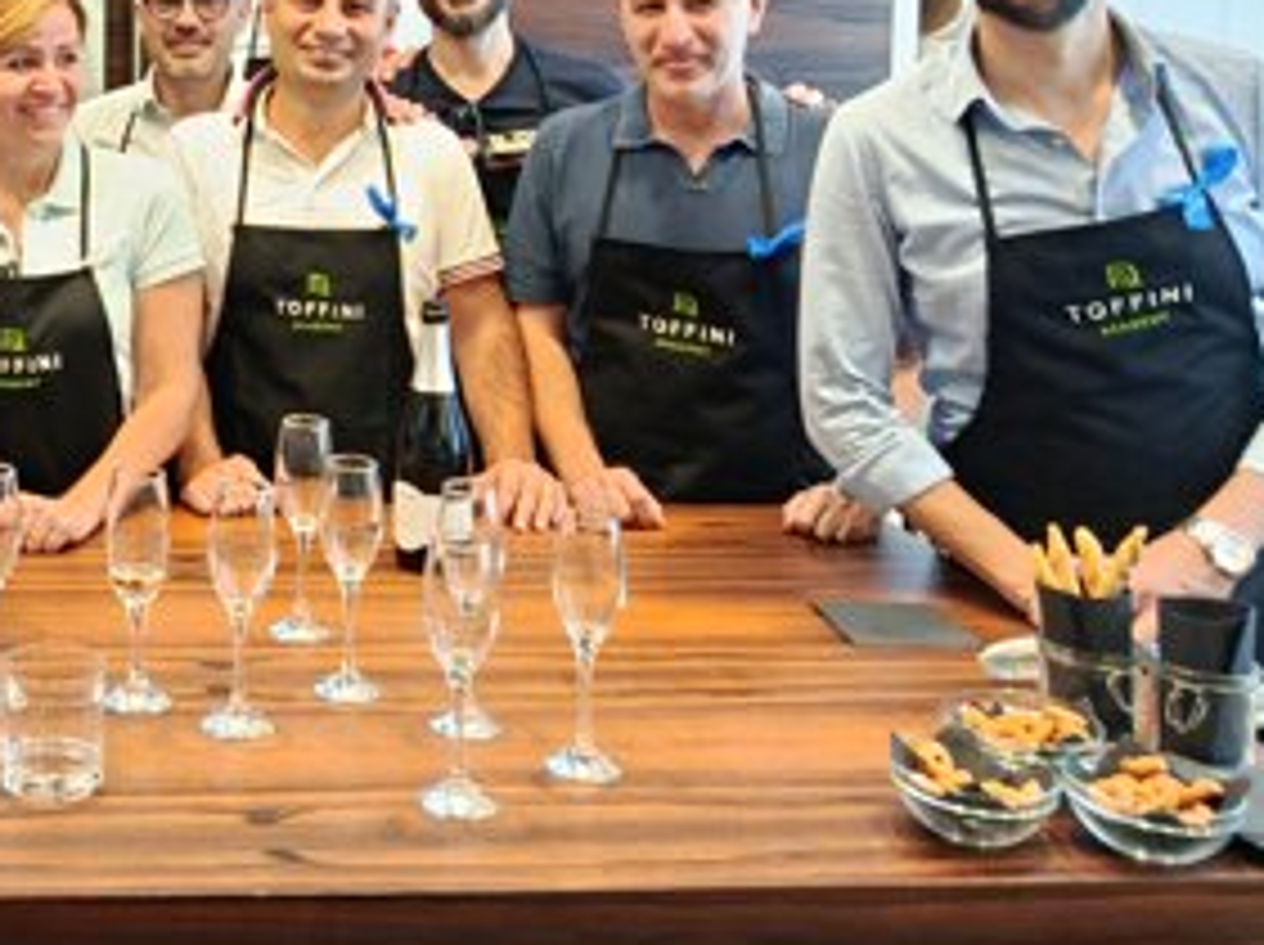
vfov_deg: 29.0
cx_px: 65
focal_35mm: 48
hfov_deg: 36.5
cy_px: 94
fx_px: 1750
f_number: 1.7
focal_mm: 5.24
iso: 604
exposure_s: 1/50
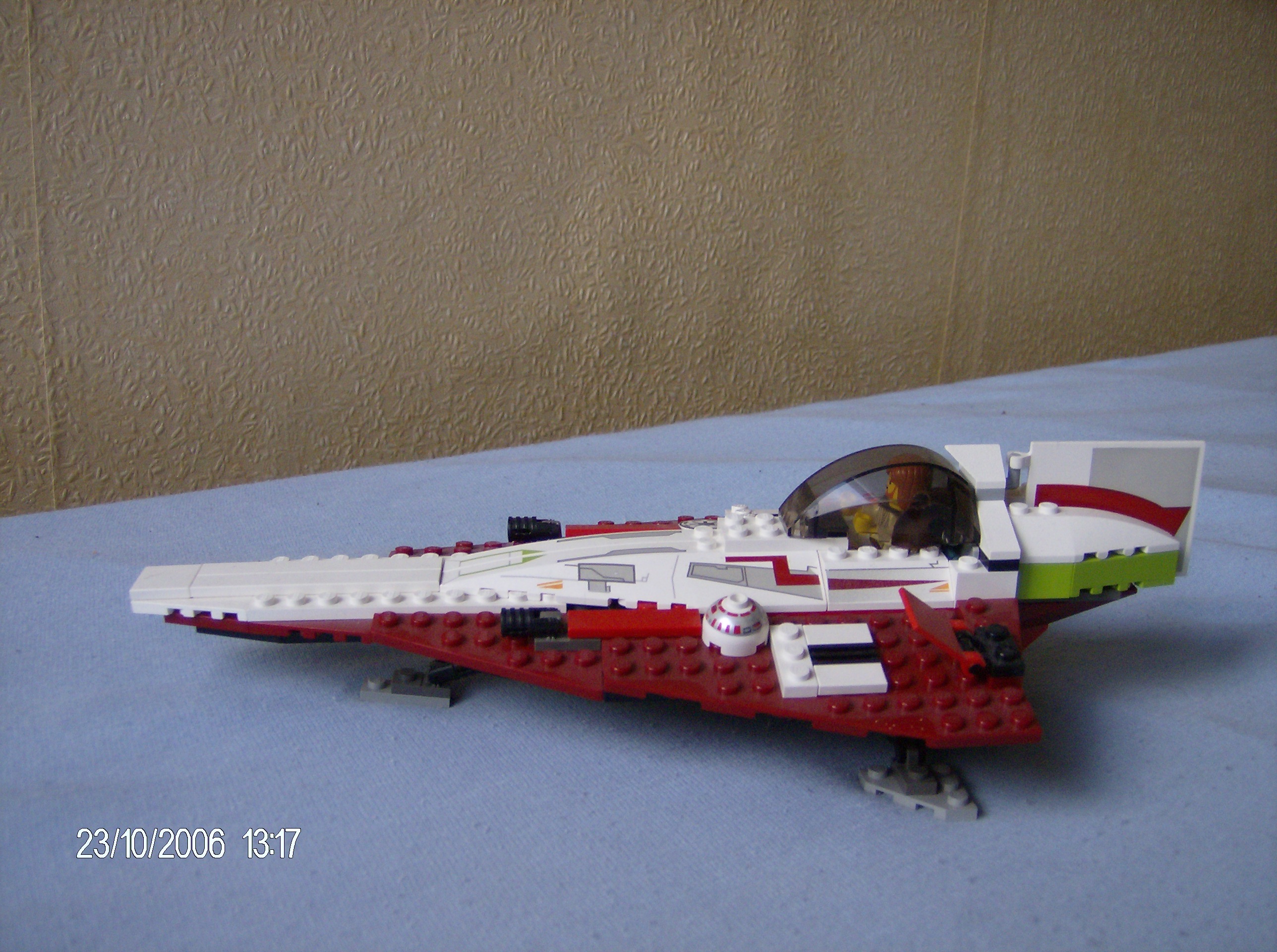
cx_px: 638
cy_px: 476
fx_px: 1325
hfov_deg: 51.5
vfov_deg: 39.5
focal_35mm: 36
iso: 138
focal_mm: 6
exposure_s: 1/64
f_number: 2.8
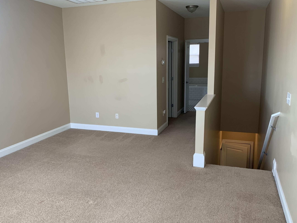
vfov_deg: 46.8
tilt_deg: -9.6
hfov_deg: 60.0
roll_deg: +1.9
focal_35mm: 30
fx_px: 257
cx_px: 145
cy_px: 112
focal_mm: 4.25
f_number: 1.8
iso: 80
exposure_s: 1/121
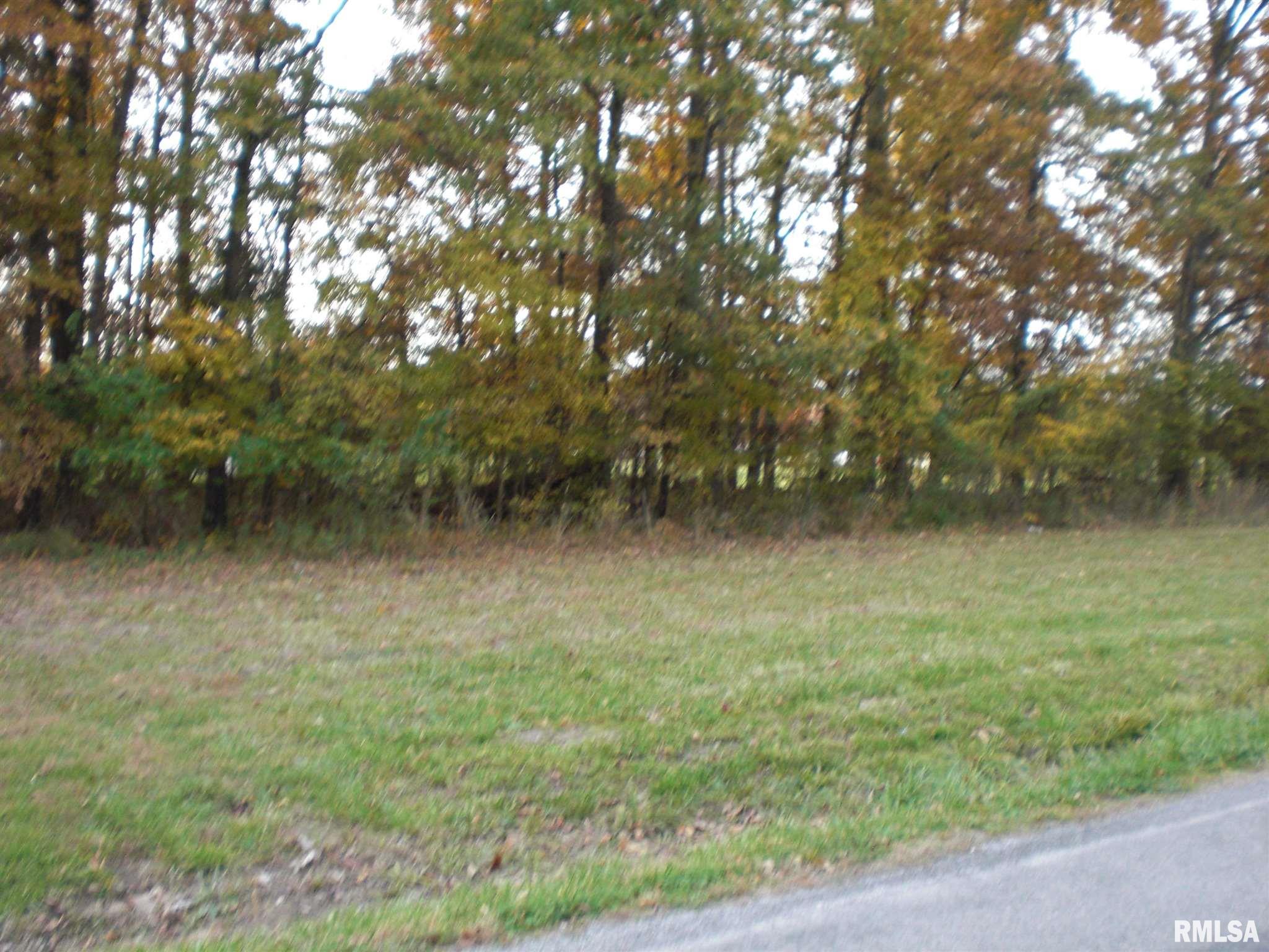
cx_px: 634
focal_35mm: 38
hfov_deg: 49.0
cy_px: 476
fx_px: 1393
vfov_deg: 37.7
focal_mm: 6.3
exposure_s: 1/80
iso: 100
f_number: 3.1
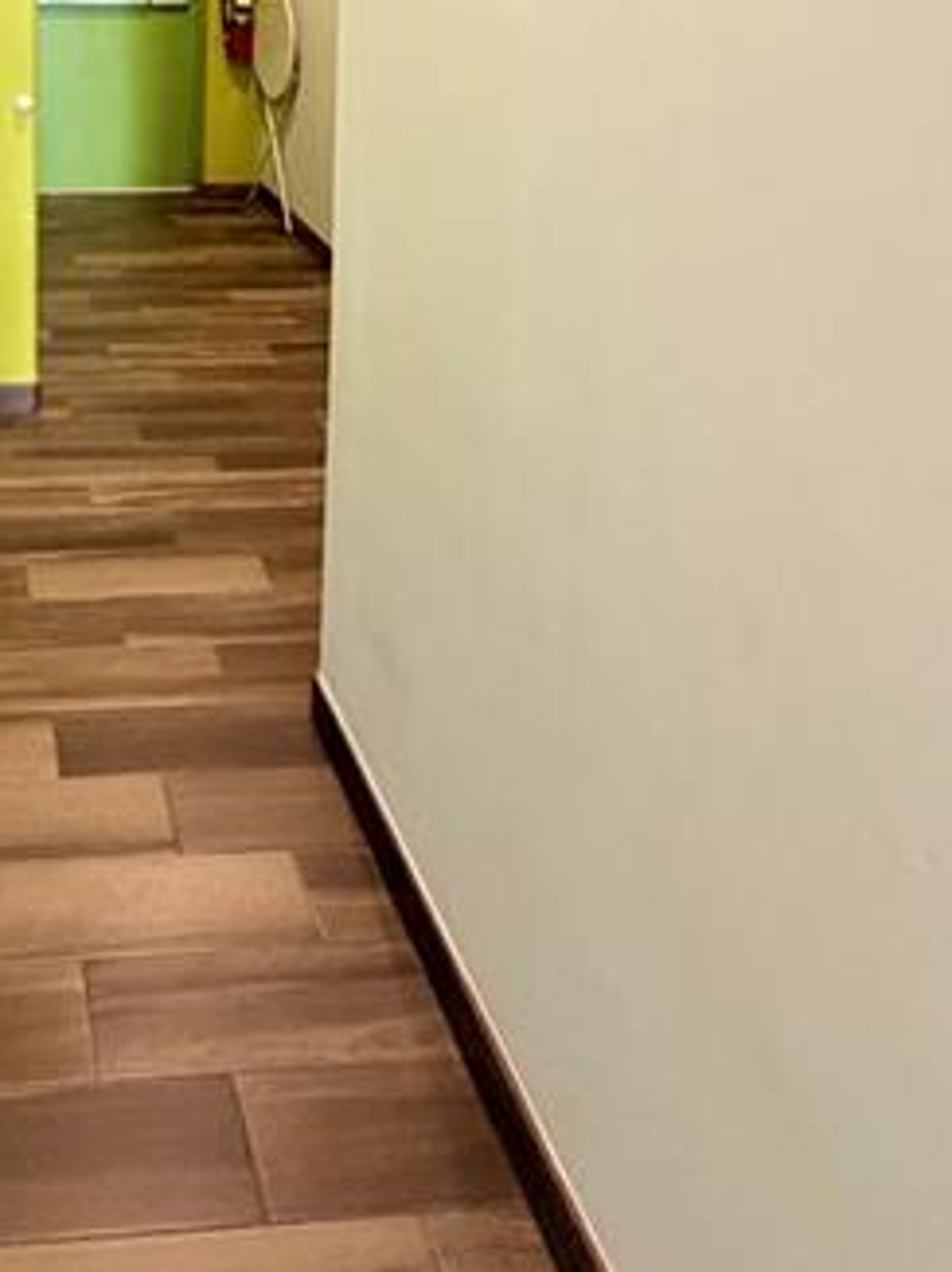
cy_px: 0
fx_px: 1212
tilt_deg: -4.5
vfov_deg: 46.4
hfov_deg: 38.6
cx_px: 27
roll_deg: -0.3
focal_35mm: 33
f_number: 2.2
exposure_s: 1/60
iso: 400
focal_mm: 2.22
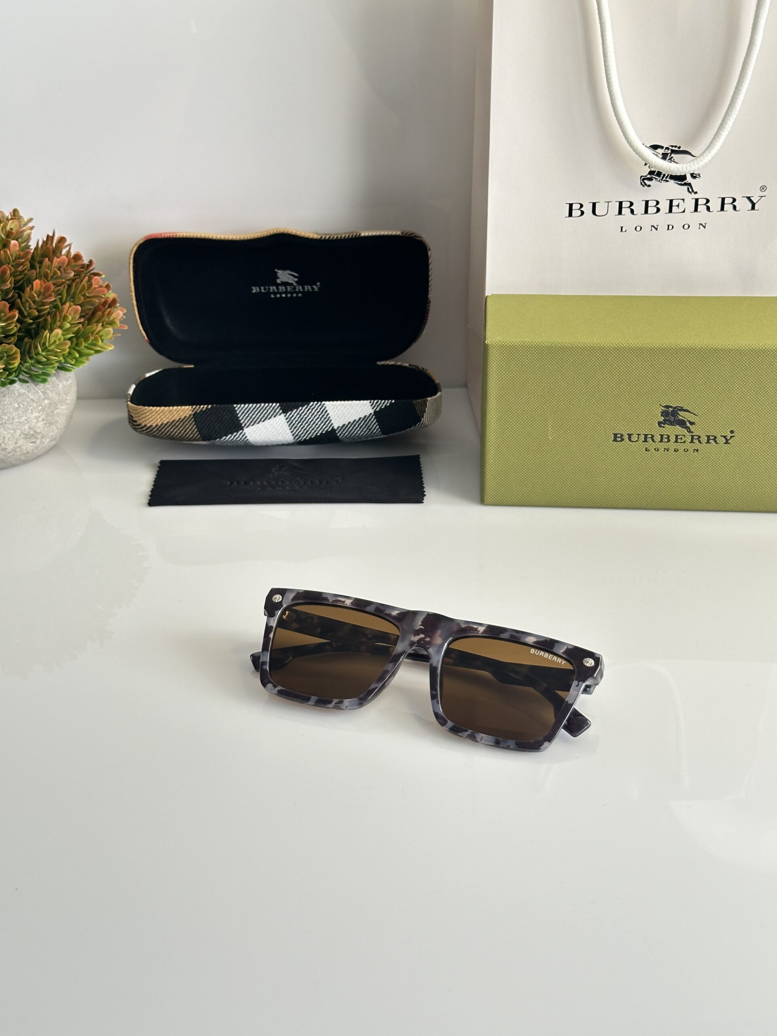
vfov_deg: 39.7
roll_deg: +1.2
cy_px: 518
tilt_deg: -28.7
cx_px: 388
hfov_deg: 30.3
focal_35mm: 48
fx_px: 1437
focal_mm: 6.86
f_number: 1.78
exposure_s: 1/61
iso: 80
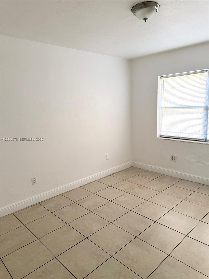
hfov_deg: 56.8
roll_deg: +2.7
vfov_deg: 71.6
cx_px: 104
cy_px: 140
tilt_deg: -9.7
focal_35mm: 24
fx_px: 193
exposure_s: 1/60
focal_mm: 6.76
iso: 400
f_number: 1.78
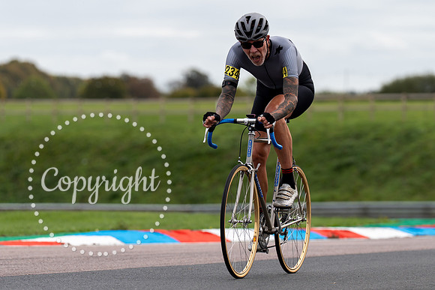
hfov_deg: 8.0
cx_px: 270
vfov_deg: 5.3
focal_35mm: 257
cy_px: 133
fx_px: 3109
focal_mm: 176
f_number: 3.5
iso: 125
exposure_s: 1/1000
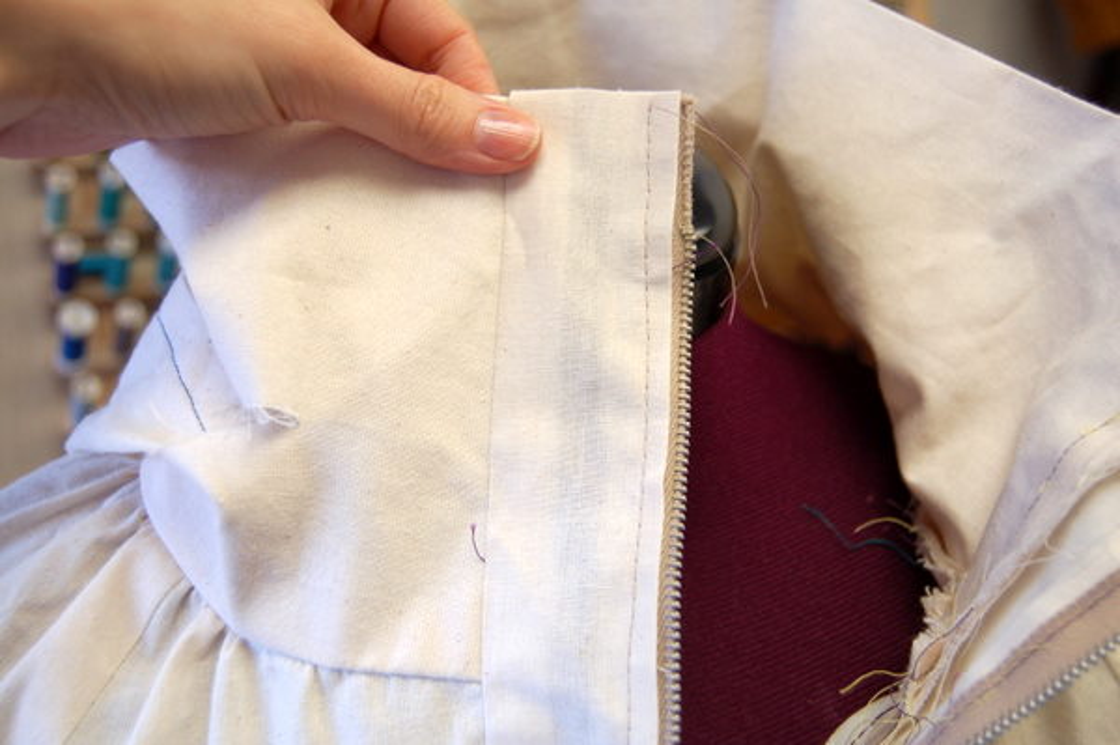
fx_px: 1212
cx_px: 560
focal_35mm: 39
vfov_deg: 34.2
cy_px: 372
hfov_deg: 49.6
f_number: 4.2
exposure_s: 1/60
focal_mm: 26
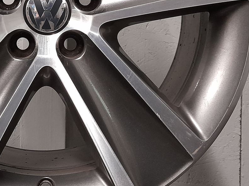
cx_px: 55
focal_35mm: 65
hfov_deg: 29.2
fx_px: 468
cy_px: 6
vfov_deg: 21.9
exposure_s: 1/25
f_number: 2
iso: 400
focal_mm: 4.6
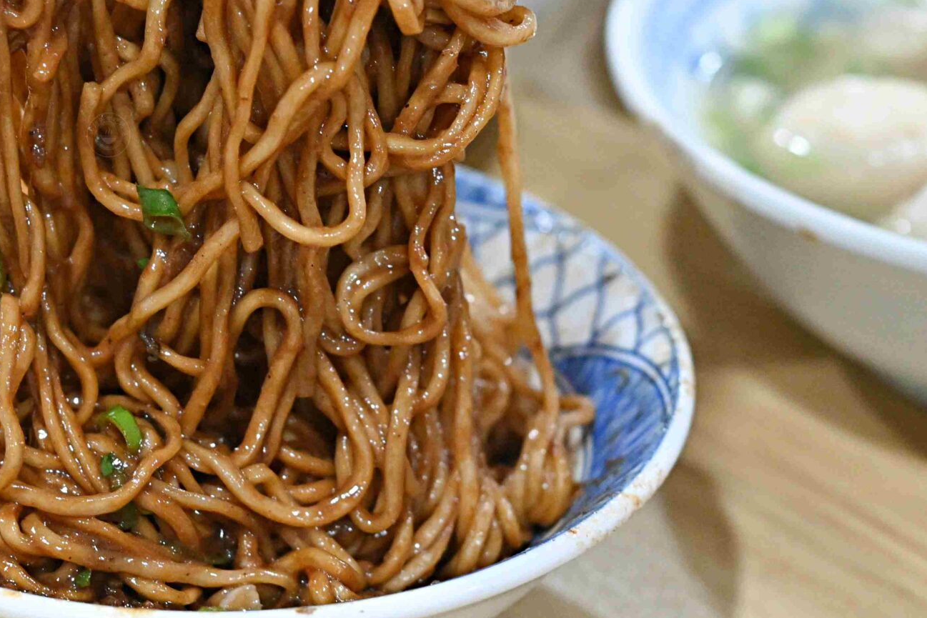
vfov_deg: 9.3
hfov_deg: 13.8
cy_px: 164
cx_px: 220
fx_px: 3811
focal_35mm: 148
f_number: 3.2
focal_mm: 50
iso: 2200
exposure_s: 1/200
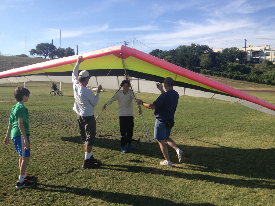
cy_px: 103
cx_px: 138
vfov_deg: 40.7
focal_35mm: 35
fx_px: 278
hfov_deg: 52.6
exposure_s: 1/1493
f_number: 2.4
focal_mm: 4.28
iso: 50
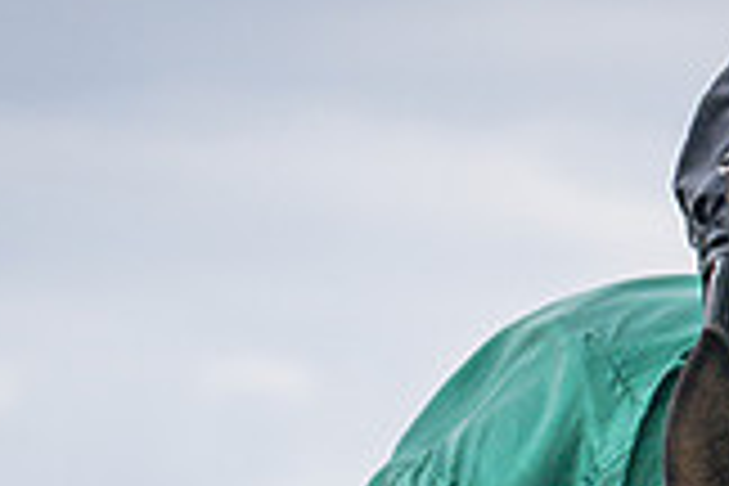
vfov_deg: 2.3
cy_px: 1332
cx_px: 573
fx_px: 12109
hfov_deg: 3.4
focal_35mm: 598
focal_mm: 70
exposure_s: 1/1600
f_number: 4
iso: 200
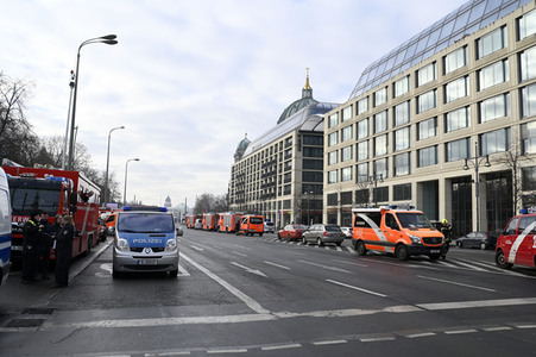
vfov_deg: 46.3
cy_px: 178
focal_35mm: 28
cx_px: 268
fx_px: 417
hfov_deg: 65.5
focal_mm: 28
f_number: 14
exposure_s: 1/640
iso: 2000
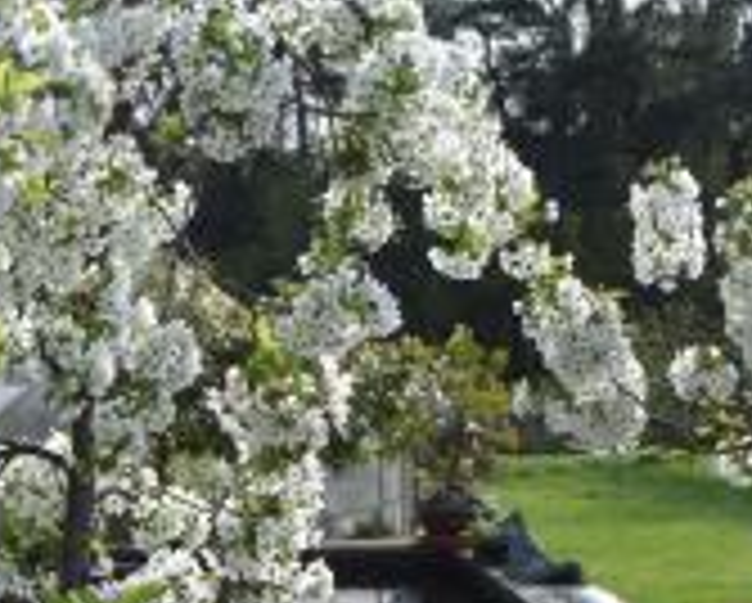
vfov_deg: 14.9
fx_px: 2251
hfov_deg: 18.2
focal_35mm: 101
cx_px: -86
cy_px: 680
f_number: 9
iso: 200
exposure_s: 1/320
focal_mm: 20
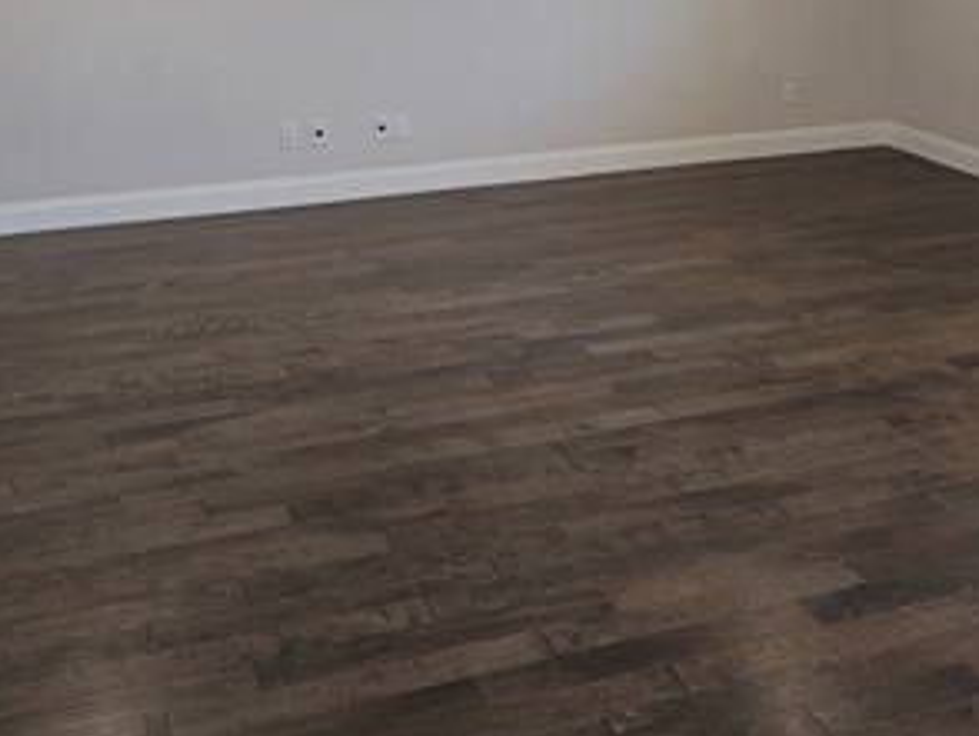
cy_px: -7
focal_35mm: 50
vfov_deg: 27.4
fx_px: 1415
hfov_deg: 37.9
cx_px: 626
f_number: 1.7
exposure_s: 1/60
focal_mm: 6.3
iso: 100
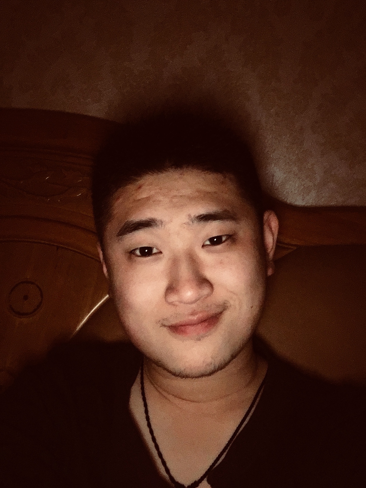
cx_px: 183
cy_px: 244
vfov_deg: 58.4
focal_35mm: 31
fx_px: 437
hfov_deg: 45.4
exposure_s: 1/17
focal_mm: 2.65
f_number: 2.2
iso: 400
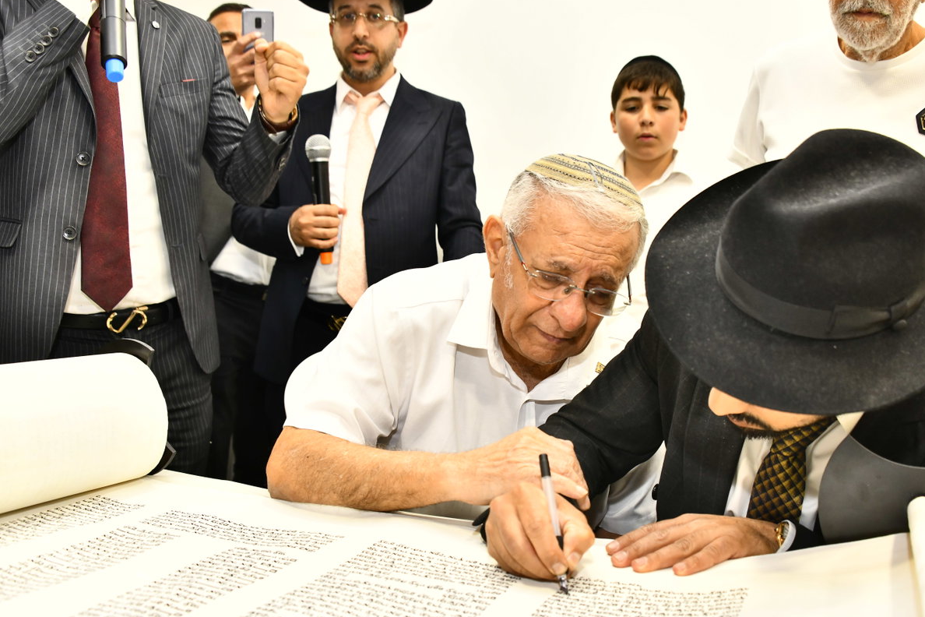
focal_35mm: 33
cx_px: 520
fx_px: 848
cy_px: 346
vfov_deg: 39.9
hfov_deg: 57.1
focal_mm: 28
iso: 1250
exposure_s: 1/125
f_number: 5
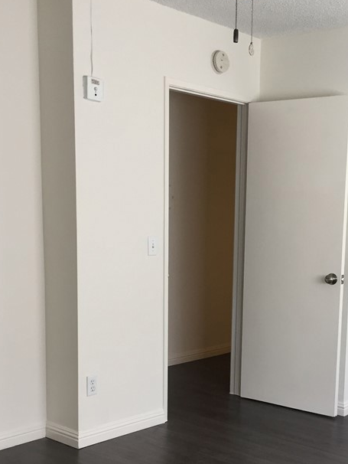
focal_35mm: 49
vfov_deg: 38.5
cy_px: 309
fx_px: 656
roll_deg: -0.5
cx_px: 248
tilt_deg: -7.1
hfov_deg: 29.4
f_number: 2.2
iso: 32
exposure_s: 1/30
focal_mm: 4.15
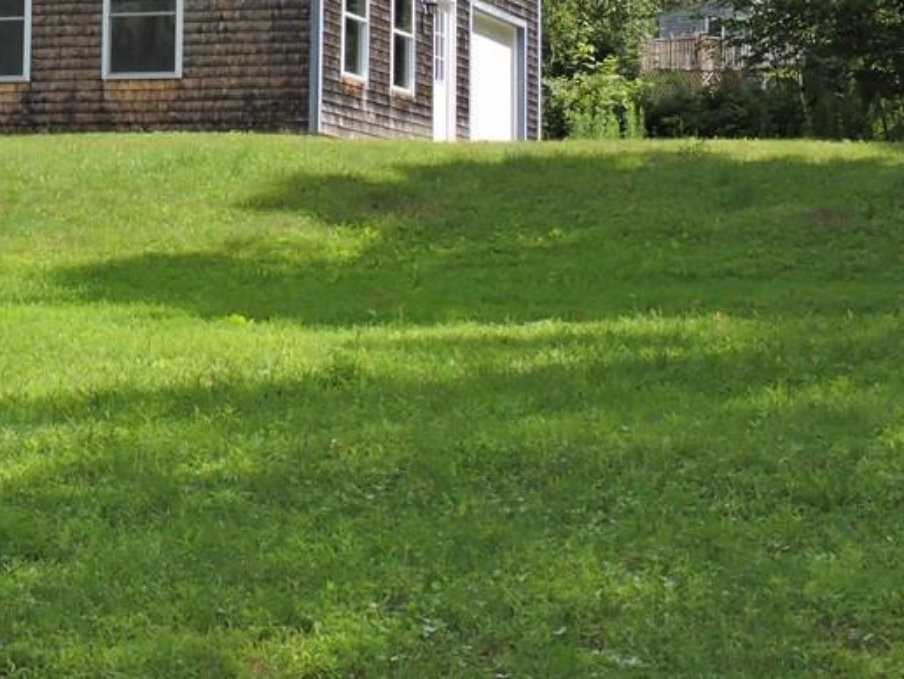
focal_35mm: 99
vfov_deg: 14.8
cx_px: 45
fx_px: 2586
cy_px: 42
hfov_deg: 19.4
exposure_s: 1/2000
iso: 500
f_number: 3.6
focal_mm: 8.9
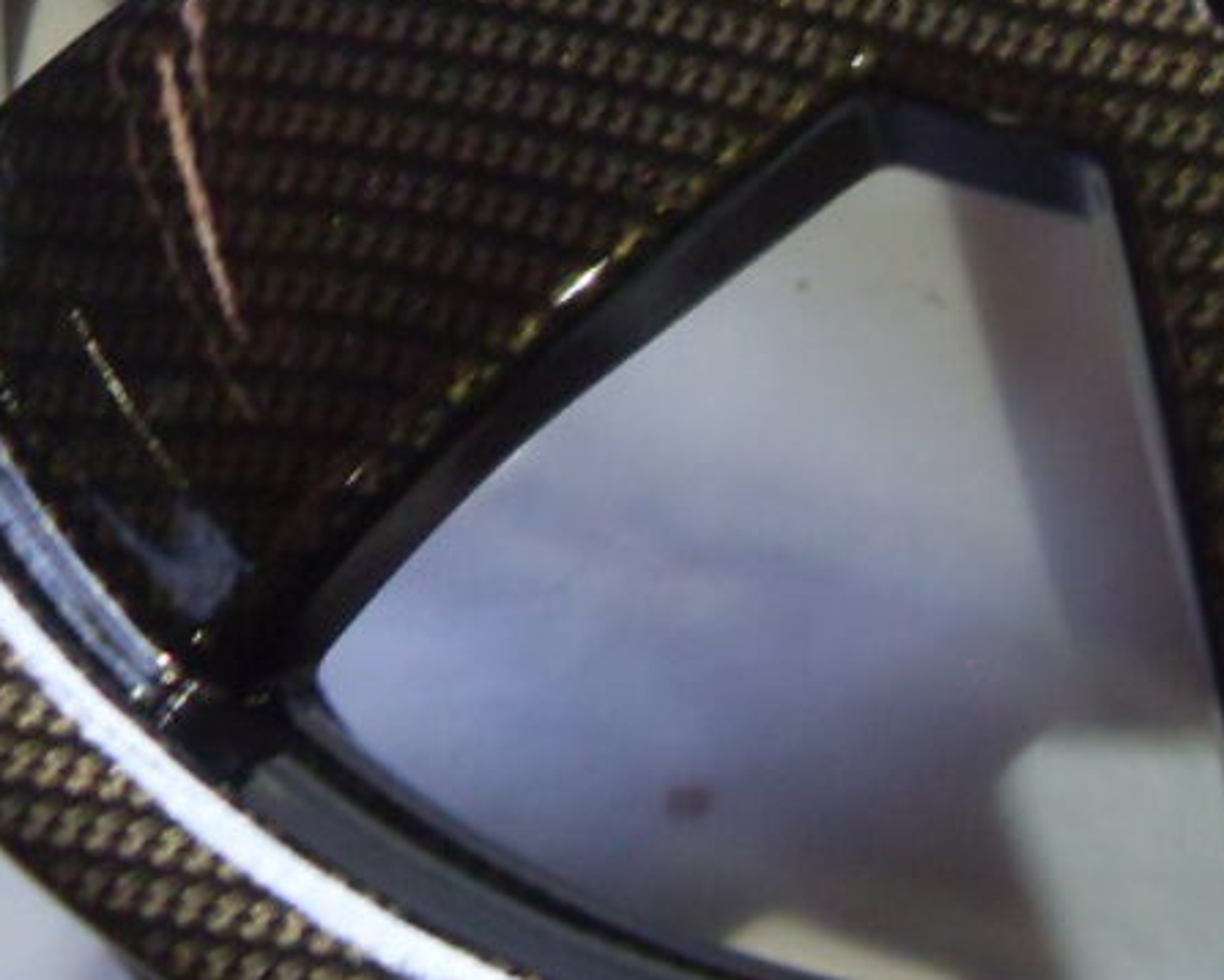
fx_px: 3878
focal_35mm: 107
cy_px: -159
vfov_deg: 14.0
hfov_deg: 17.5
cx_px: 1208
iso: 200
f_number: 2.8
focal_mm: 6.3
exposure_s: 1/20
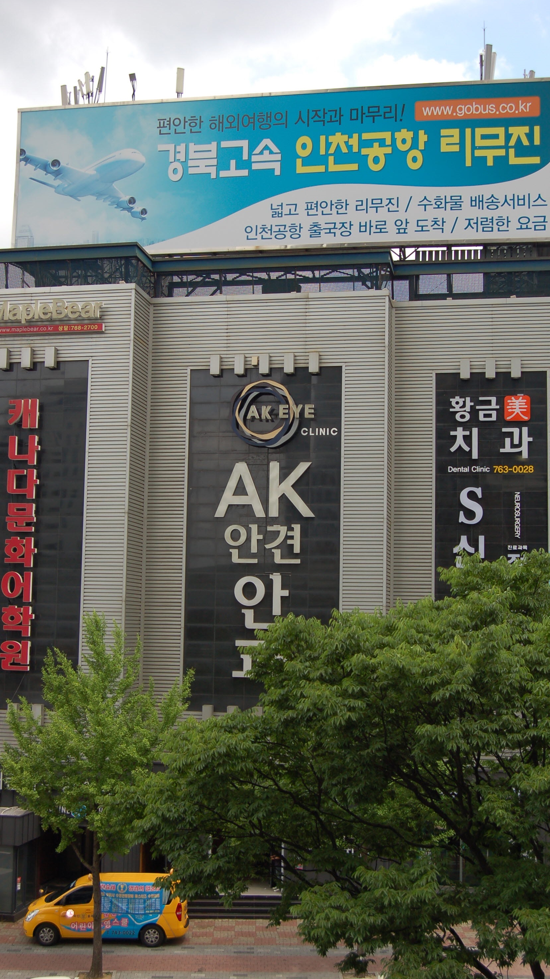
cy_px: 494
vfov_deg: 42.9
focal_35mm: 48
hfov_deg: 24.9
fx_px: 1245
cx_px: 268
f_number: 5.6
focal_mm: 30
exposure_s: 1/500
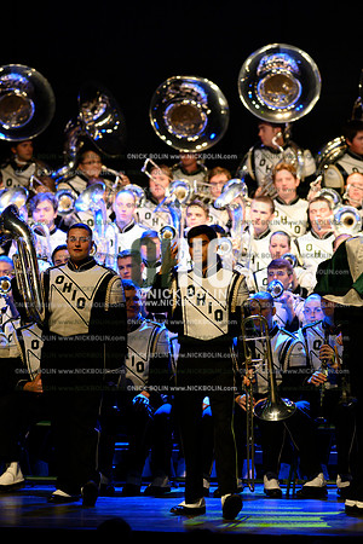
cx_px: 182
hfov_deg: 4.6
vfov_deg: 6.9
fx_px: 4537
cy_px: 272
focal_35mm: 300
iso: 6400
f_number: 4
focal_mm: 300
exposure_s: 1/500
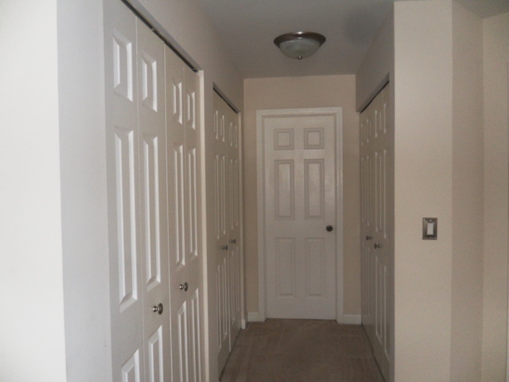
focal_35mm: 27
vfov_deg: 51.4
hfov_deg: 65.3
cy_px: 191
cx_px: 254
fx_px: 397
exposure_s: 1/45
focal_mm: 4.9
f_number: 3.5
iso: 200
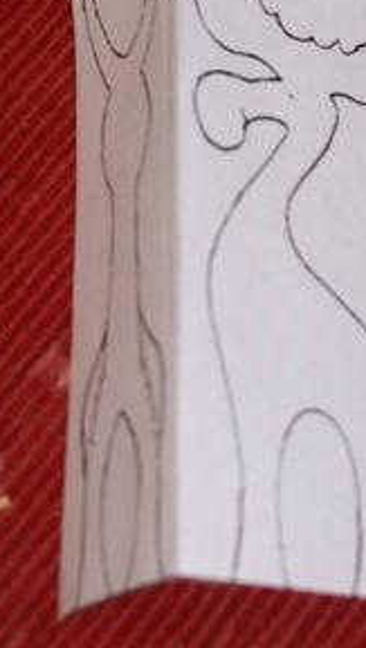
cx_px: 285
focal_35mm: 74
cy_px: 275
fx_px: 1269
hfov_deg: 16.3
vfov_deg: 28.6
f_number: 5.6
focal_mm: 35
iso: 400
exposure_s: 1/60
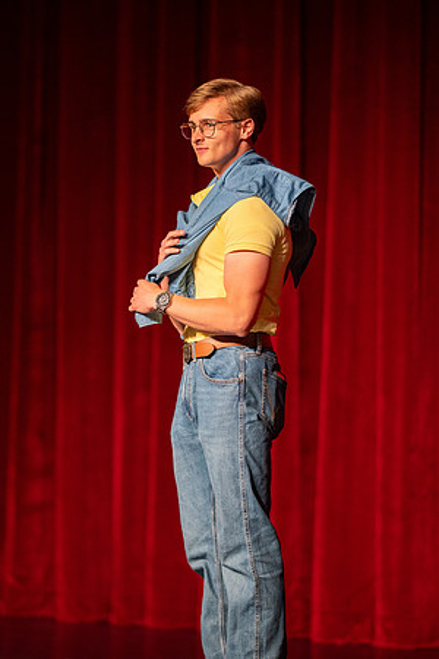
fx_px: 2908
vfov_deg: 12.9
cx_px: 196
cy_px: 327
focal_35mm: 159
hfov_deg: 8.6
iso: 1600
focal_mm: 105
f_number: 1.4
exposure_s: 1/1000
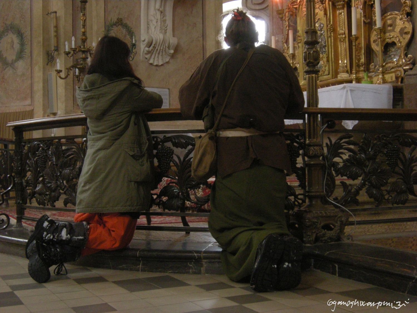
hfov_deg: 36.8
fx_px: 626
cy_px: 156
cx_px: 208
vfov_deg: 28.0
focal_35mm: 52
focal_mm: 8.8
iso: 416
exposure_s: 1/8
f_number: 3.8
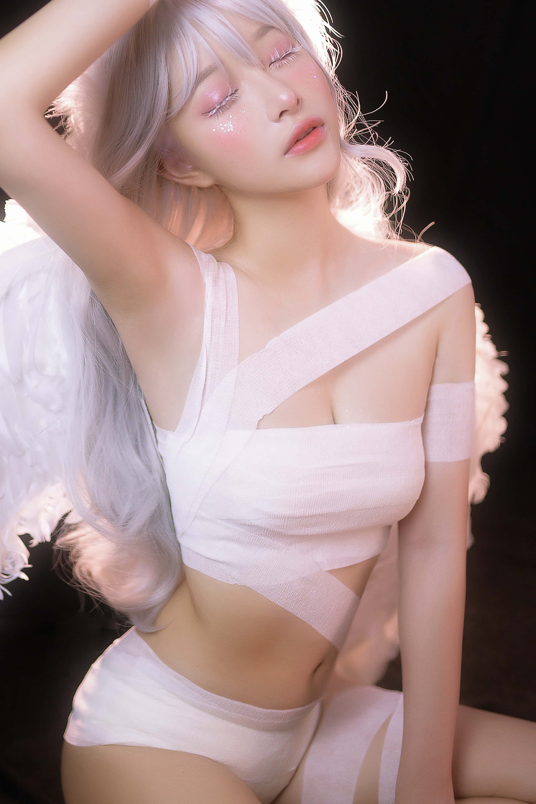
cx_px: 211
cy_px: 315
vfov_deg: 38.7
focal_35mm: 51
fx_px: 1139
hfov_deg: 26.4
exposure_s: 1/100
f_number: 1.4
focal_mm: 35
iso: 800
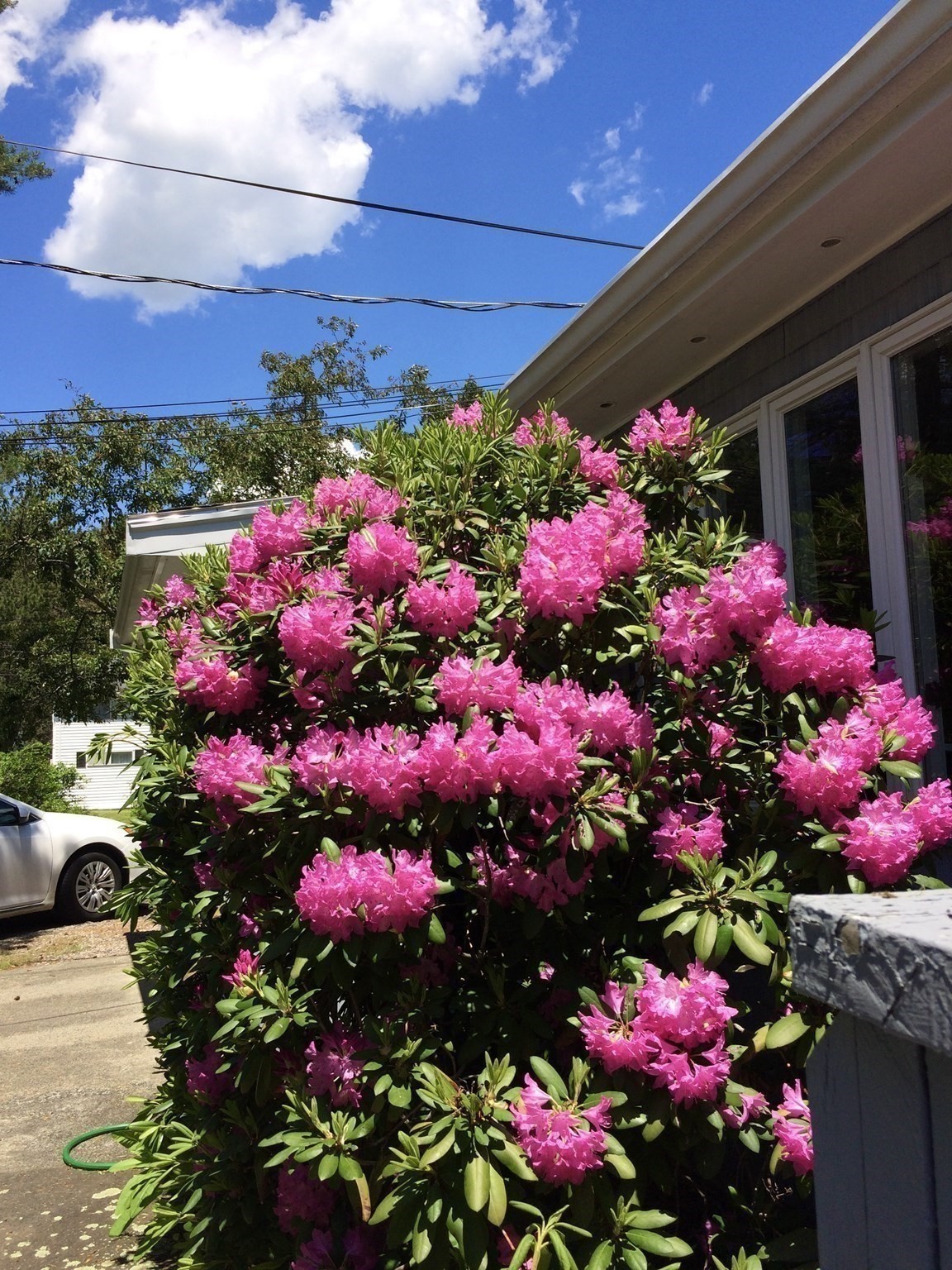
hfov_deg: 48.2
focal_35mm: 29
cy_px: 635
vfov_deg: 61.7
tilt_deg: +4.5
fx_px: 1063
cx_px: 476
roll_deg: +2.9
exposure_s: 1/1709
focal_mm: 4.15
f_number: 2.2
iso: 32
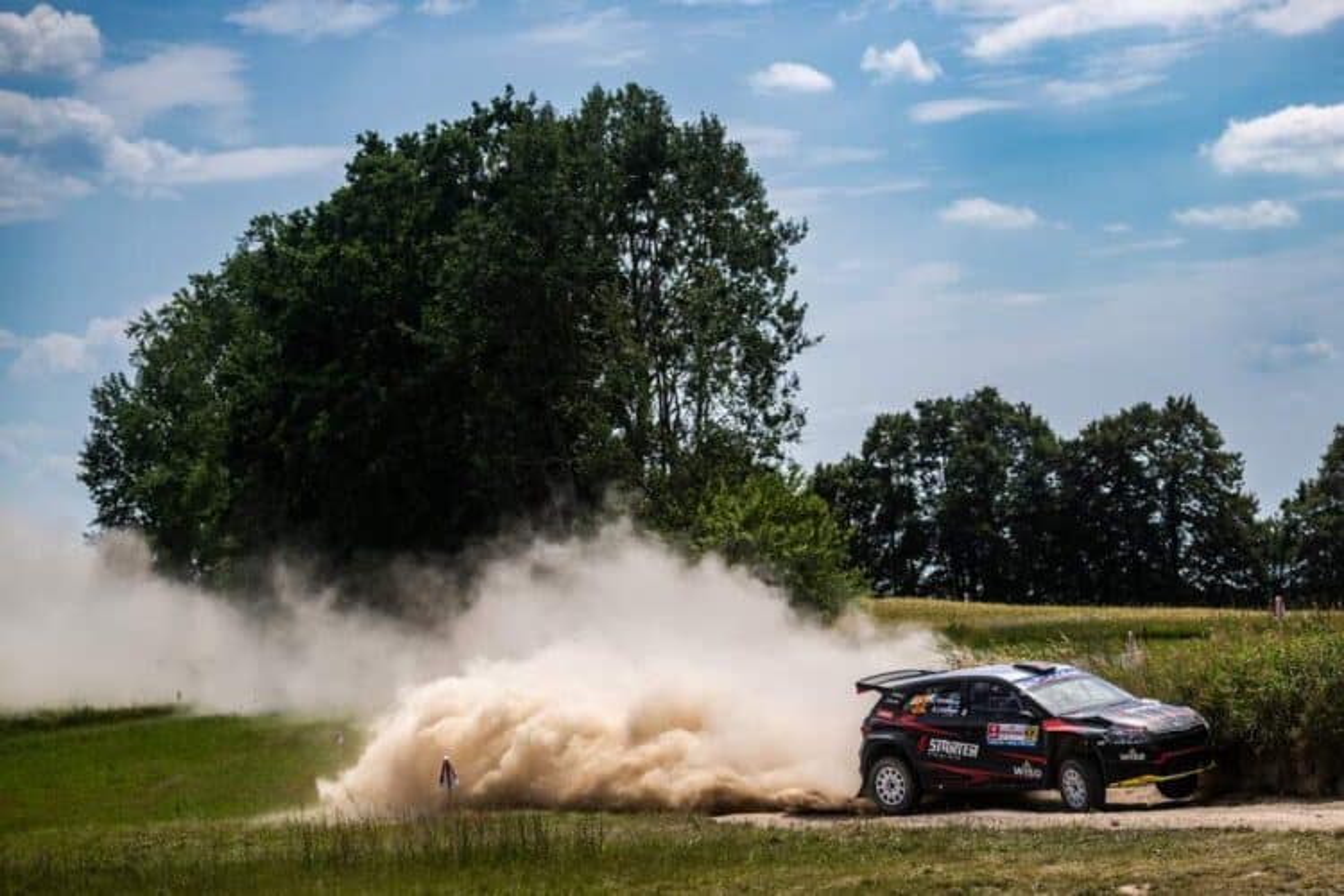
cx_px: 796
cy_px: 531
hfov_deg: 16.5
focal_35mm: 124
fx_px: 4643
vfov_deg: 11.0
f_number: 4
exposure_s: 1/5000
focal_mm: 105
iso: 200
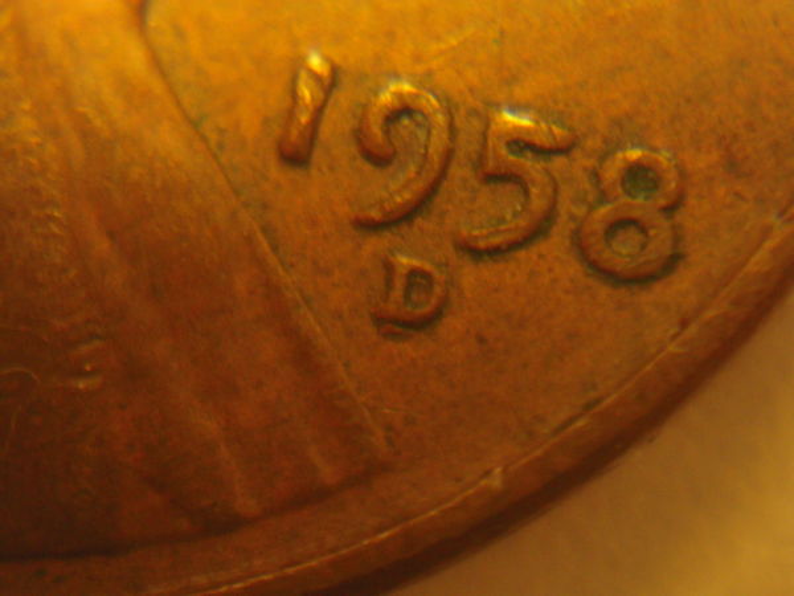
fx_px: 2569
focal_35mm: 112
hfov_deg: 17.6
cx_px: 397
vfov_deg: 13.2
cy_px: 298
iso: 500
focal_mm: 20
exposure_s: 1/25
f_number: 5.8
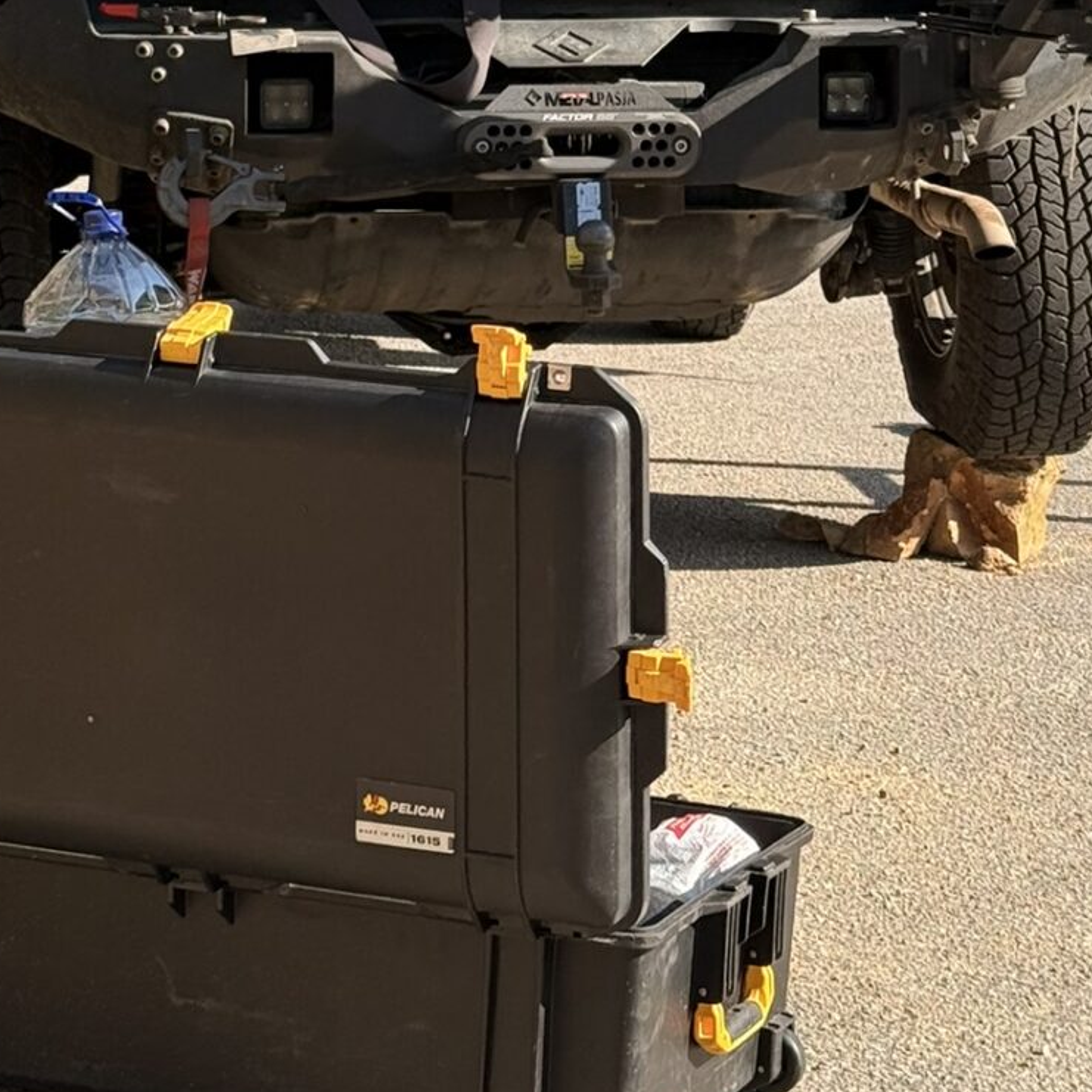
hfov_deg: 15.8
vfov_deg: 15.3
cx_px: 638
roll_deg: -0.3
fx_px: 3926
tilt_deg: -1.2
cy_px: -167
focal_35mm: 110
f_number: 1.78
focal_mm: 6.76
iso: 80
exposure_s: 1/1795
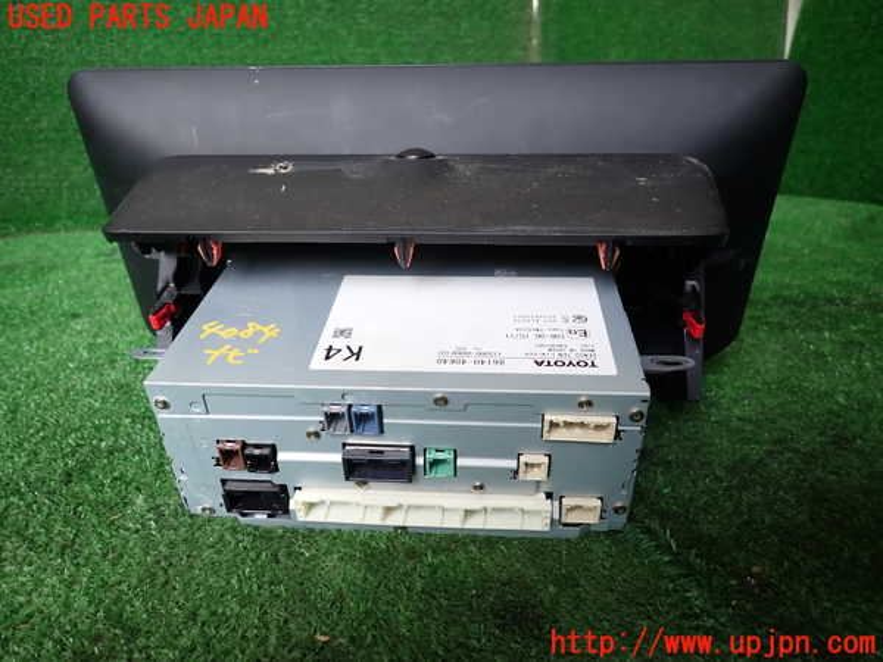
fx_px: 638
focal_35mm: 25
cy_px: 331
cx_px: 442
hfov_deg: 69.4
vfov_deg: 54.9
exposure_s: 1/125
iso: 125
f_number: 2
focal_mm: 4.5
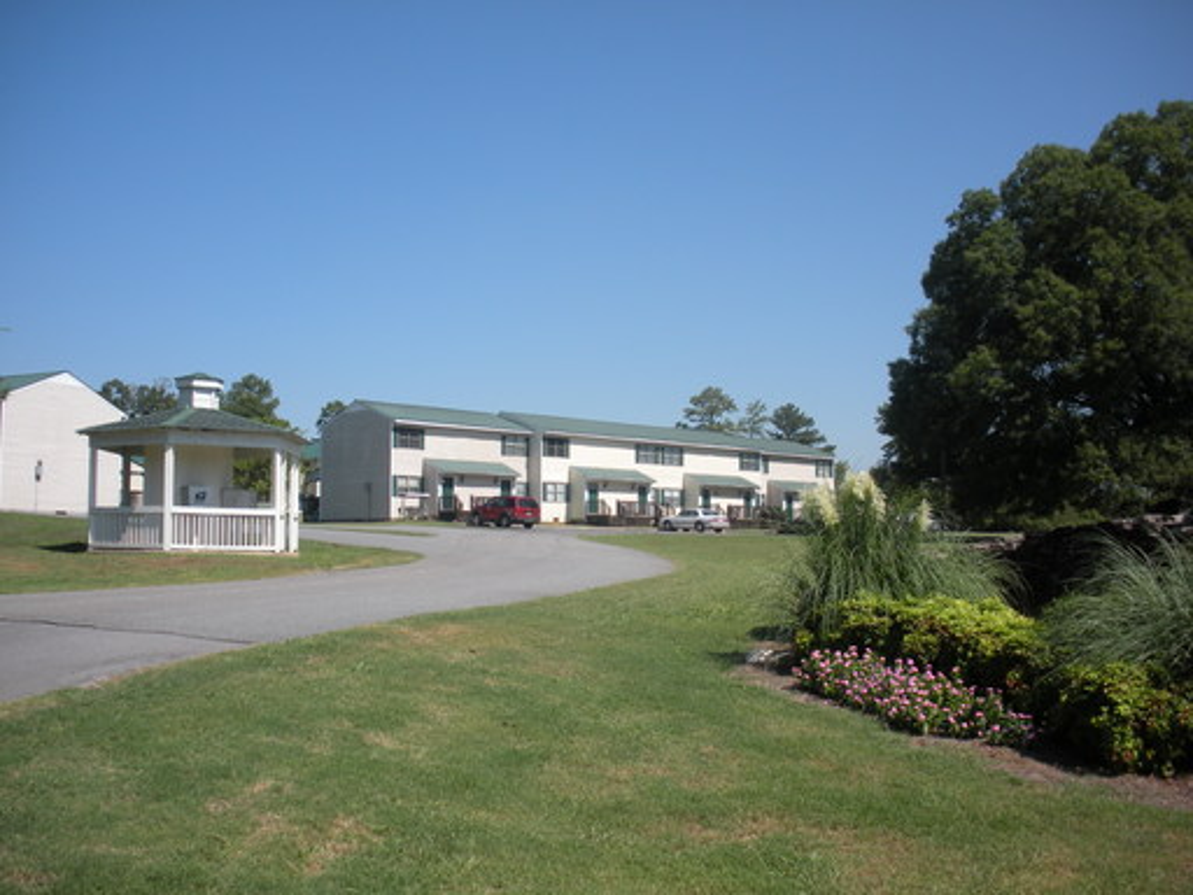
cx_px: 596
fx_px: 1206
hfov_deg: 52.6
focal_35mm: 35
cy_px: 448
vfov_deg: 40.7
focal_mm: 6.3
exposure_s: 1/722
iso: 64
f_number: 3.5
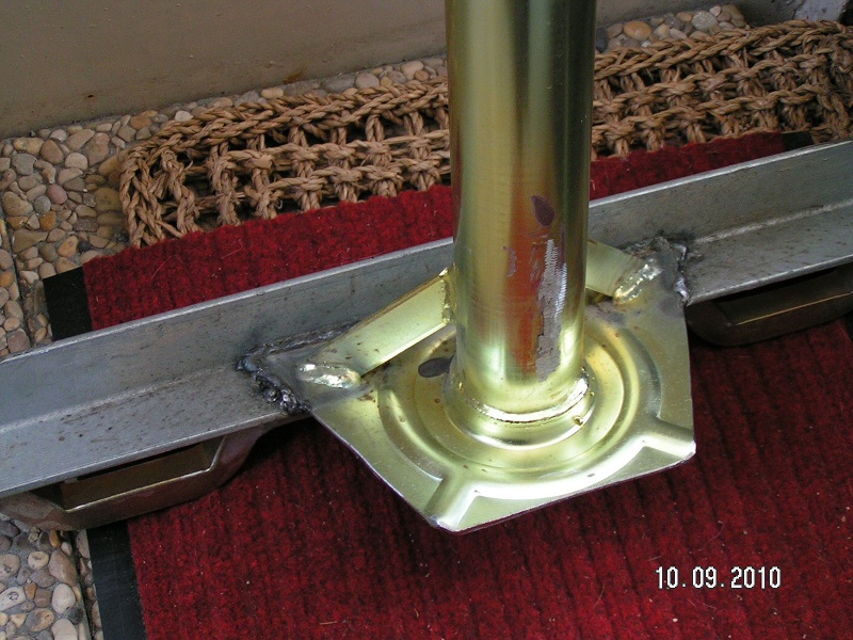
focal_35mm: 65
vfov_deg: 22.6
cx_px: 426
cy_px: 320
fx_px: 1602
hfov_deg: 29.8
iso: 125
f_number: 3.2
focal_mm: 10
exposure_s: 1/80
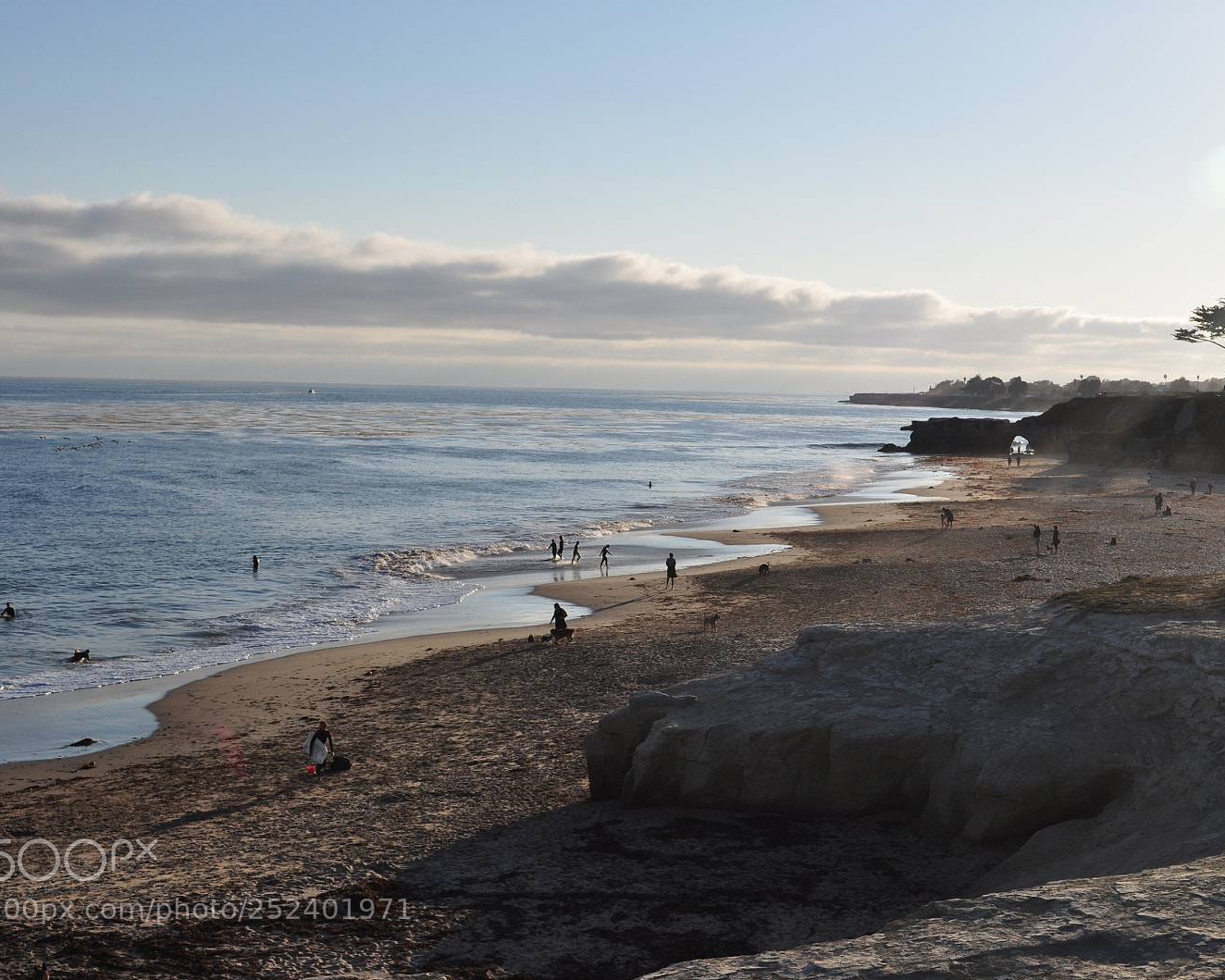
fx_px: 1849
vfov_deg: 29.7
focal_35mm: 51
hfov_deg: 36.6
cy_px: 490
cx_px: 668
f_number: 11
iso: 200
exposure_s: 1/500
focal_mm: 30
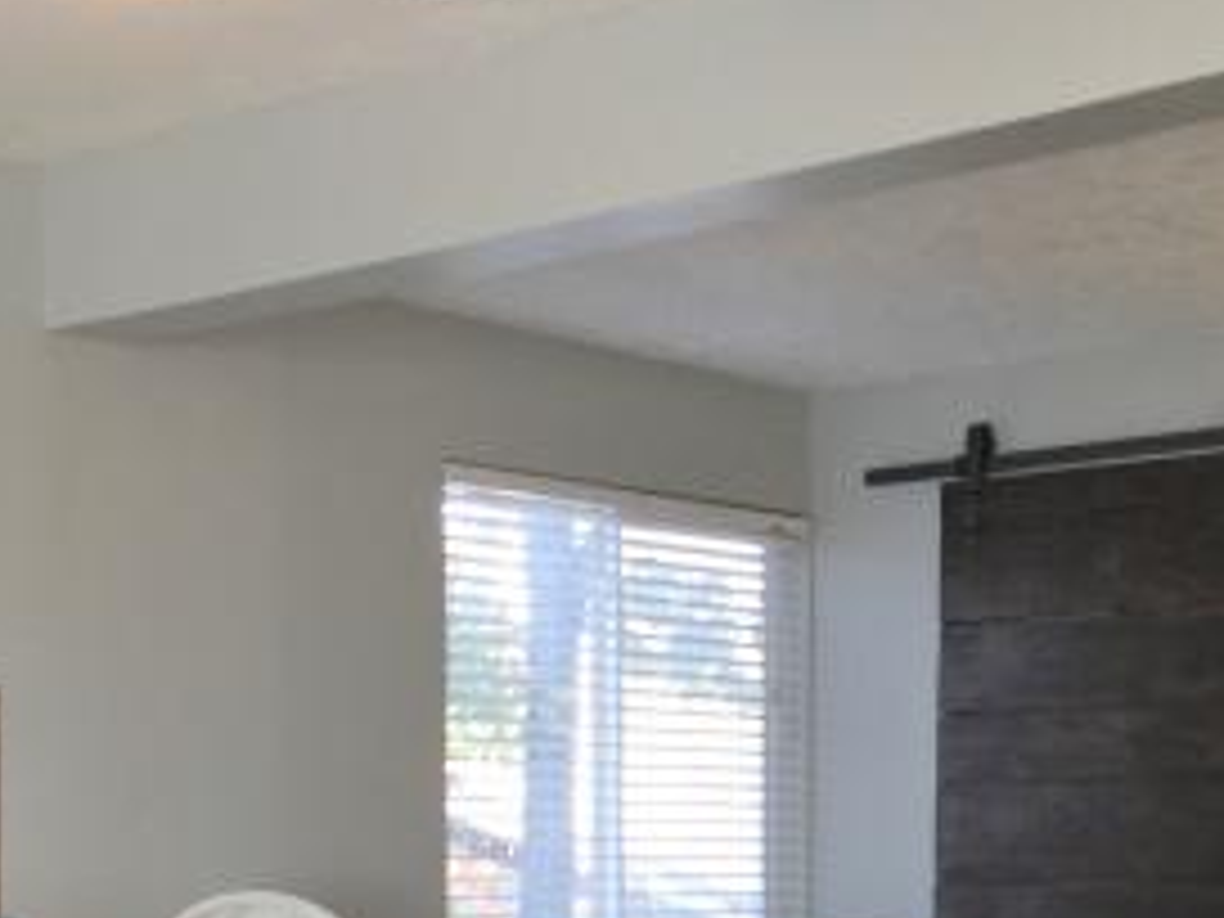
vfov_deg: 19.6
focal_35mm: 73
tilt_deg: -0.7
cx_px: 837
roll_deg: +0.5
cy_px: 904
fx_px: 2581
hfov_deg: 26.5
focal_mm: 3.3
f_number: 2.4
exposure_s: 1/30
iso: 50
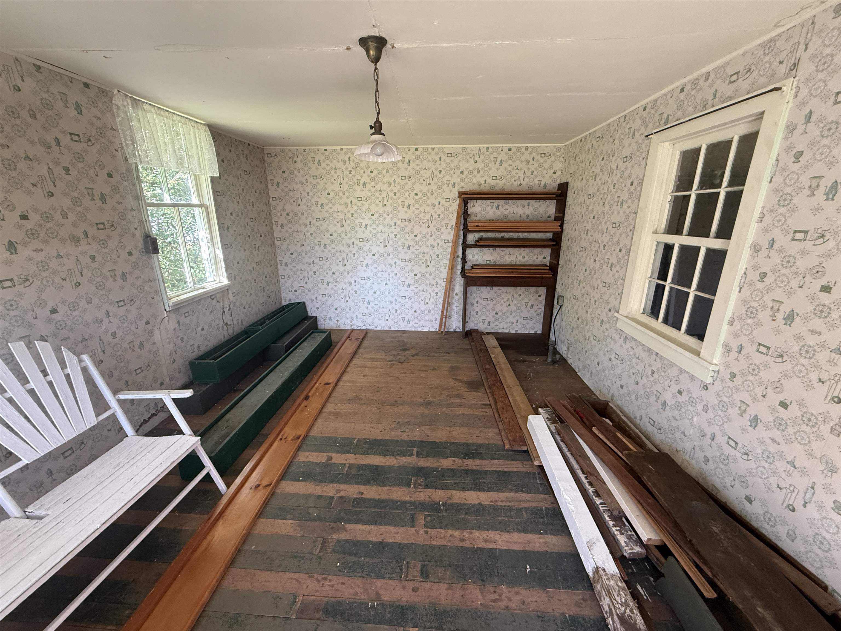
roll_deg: +0.6
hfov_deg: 102.1
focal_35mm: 14
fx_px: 340
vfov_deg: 85.7
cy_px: 316
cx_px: 420
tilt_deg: -15.8
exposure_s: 1/99
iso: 320
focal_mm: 2.22
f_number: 2.2
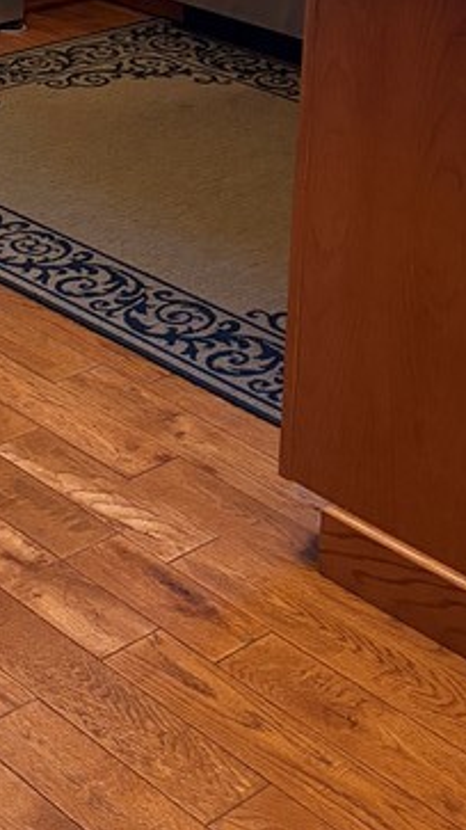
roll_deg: -1.0
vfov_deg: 25.6
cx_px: 50
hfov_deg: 14.9
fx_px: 1759
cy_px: 64
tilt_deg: -17.6
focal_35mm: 80
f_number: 1.6
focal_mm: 5.96
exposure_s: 1/60
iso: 400
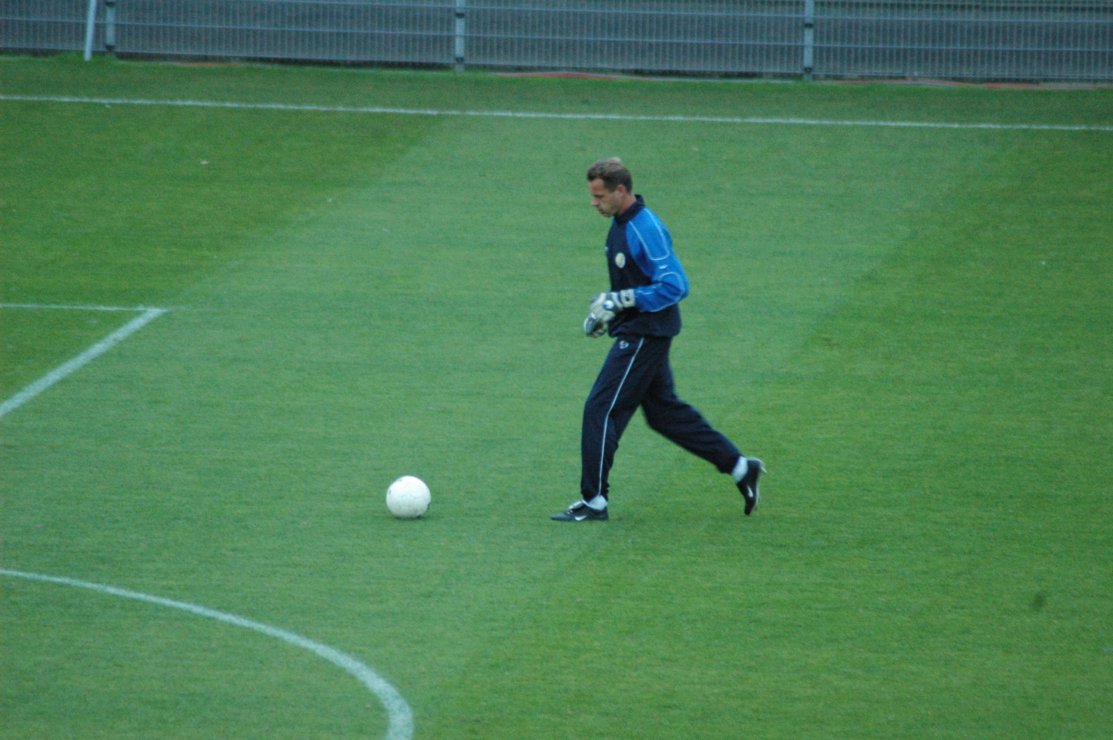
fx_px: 13900
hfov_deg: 4.6
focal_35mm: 450
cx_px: 556
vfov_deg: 3.0
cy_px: 370
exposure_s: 1/90
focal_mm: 300
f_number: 5.6
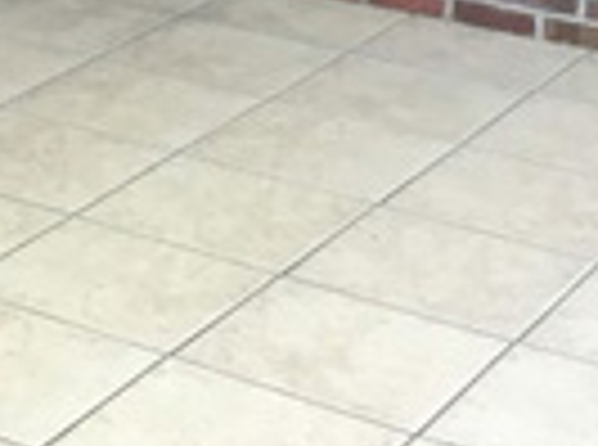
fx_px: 2412
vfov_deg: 9.8
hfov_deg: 13.3
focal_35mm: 140
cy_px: -437
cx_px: -324
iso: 32
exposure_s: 1/30
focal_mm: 4.15
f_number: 2.2
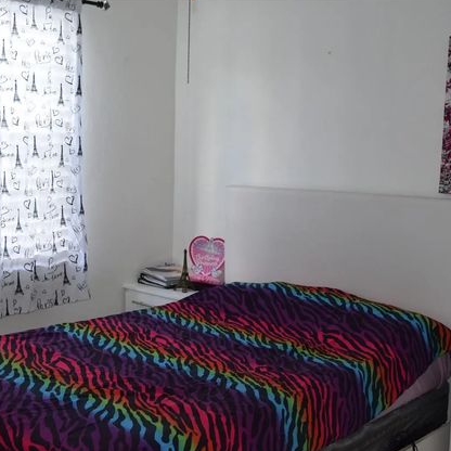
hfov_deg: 36.1
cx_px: 217
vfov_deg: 36.1
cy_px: 224
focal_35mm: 47
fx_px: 693
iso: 800
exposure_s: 1/125
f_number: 5.6
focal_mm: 24
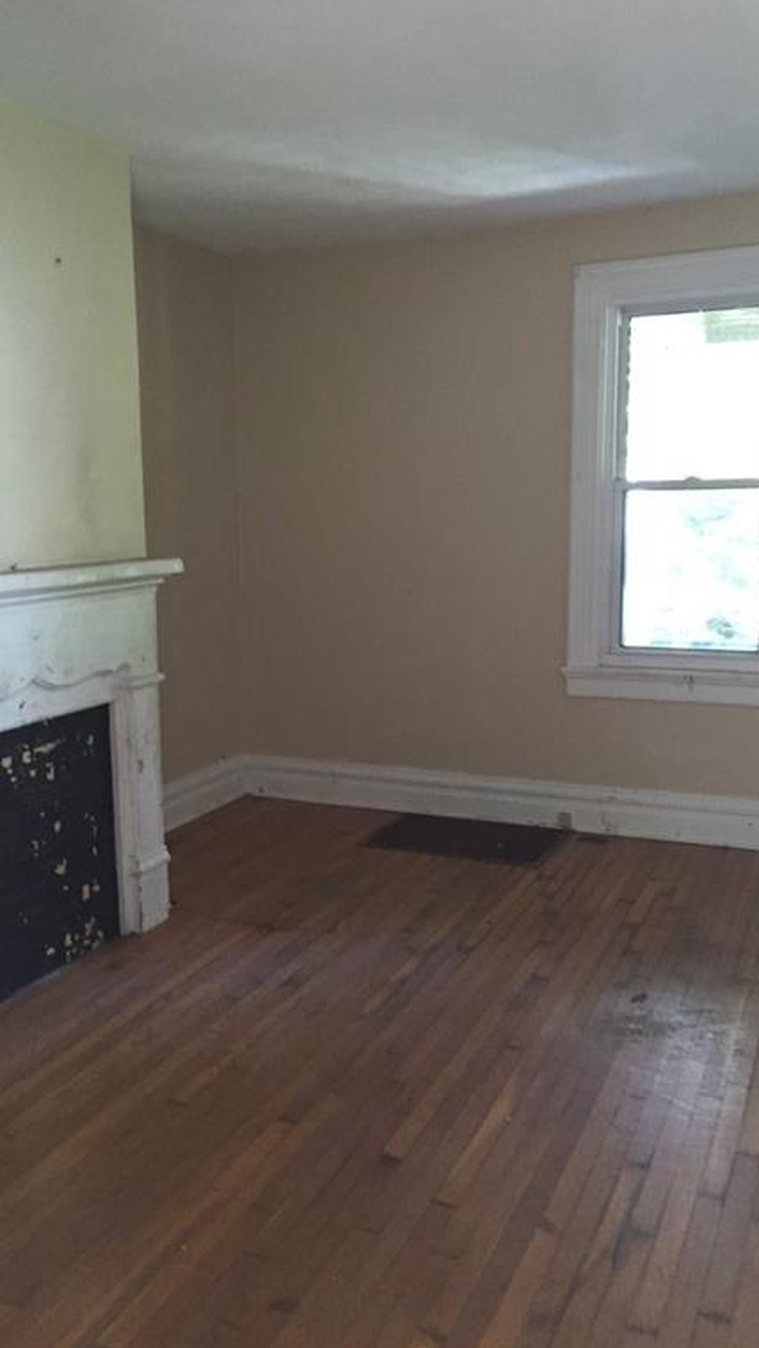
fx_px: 1144
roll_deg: +1.5
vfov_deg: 61.0
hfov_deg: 36.6
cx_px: 313
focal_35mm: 32
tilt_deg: -9.2
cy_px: 670
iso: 250
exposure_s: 1/20
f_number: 2.2
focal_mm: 4.15
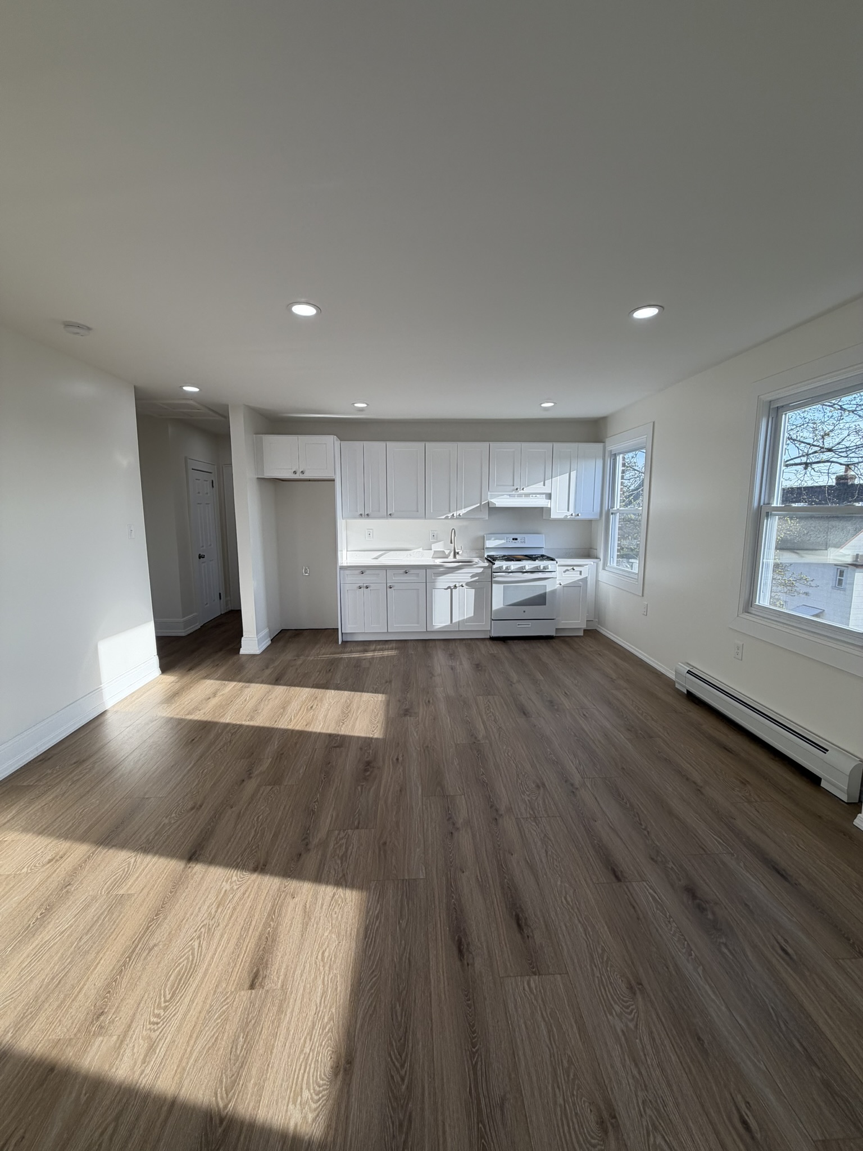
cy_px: 576
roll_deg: +0.2
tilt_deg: -7.4
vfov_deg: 102.1
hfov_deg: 85.7
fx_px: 465
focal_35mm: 14
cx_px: 432
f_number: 2.2
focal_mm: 2.22
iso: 40
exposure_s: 1/236
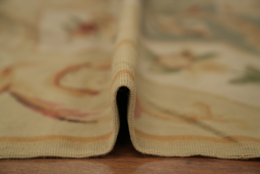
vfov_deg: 19.5
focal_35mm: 70
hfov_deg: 28.8
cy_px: 87
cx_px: 130
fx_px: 506
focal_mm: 70
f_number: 3.2
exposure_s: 1/125
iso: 1600
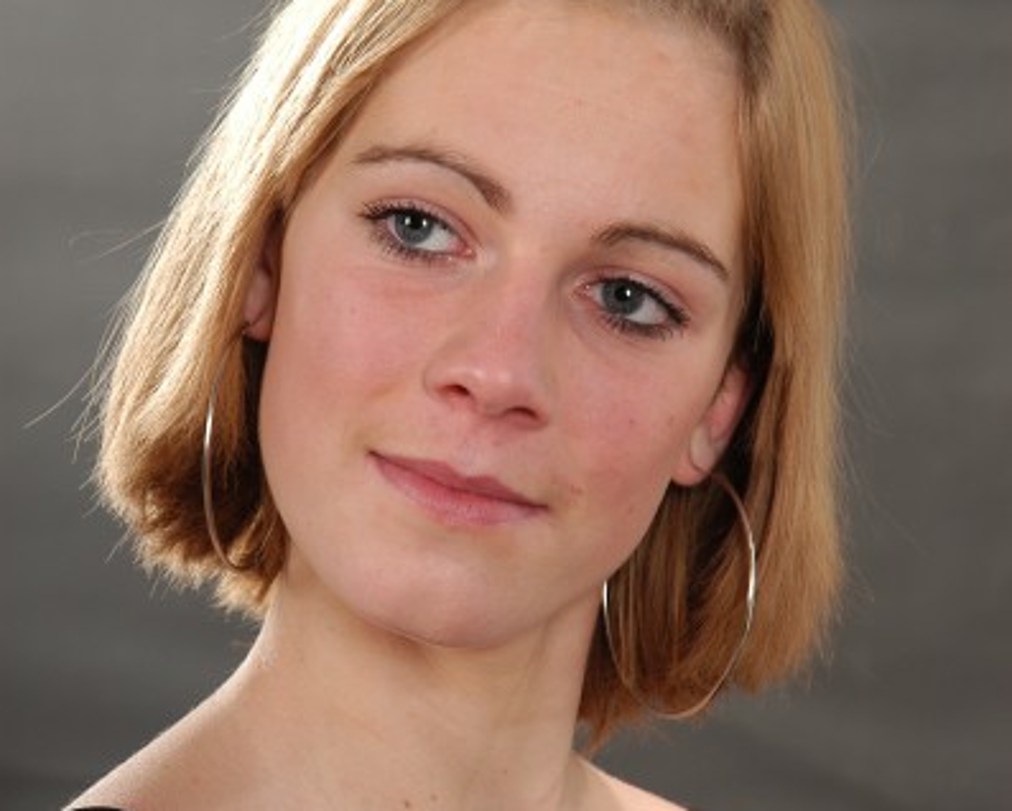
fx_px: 5415
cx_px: 506
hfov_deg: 10.7
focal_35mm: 181
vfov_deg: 8.6
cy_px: 413
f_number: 7.1
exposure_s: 1/125
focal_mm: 85
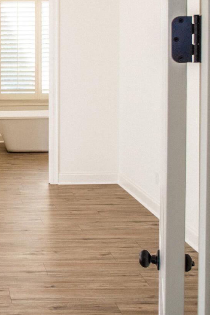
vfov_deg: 16.8
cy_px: 54
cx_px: -44
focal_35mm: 121
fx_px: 1058
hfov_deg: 11.1
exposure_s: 1/200
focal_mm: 50
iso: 640
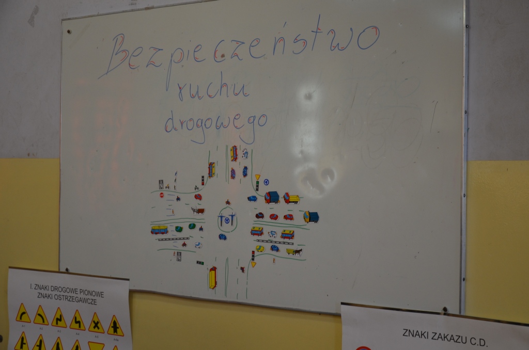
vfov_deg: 20.1
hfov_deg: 29.9
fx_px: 990
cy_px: 175
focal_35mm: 68
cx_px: 264
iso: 400
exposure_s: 1/80
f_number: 4.8
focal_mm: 45
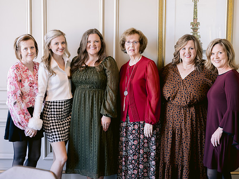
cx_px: 135
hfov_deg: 34.9
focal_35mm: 55
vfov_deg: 26.5
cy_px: 89
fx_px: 380
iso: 800
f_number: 2.8
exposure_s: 1/160
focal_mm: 50
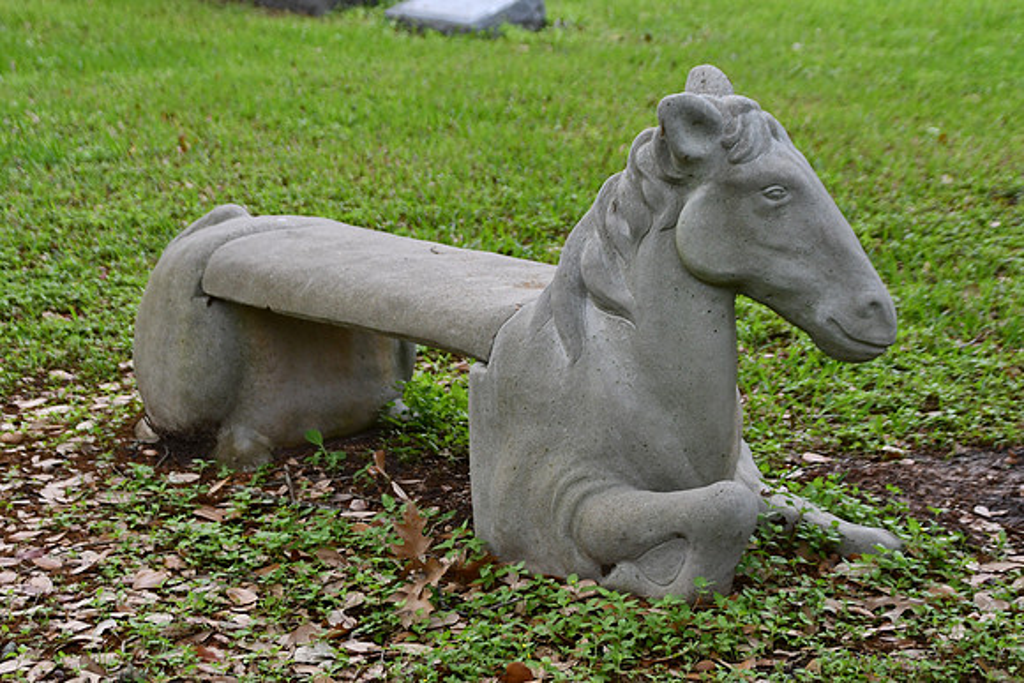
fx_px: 2845
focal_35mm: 100
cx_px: 512
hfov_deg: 20.4
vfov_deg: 13.7
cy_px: 342
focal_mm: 50
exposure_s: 1/250
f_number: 4.8
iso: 720
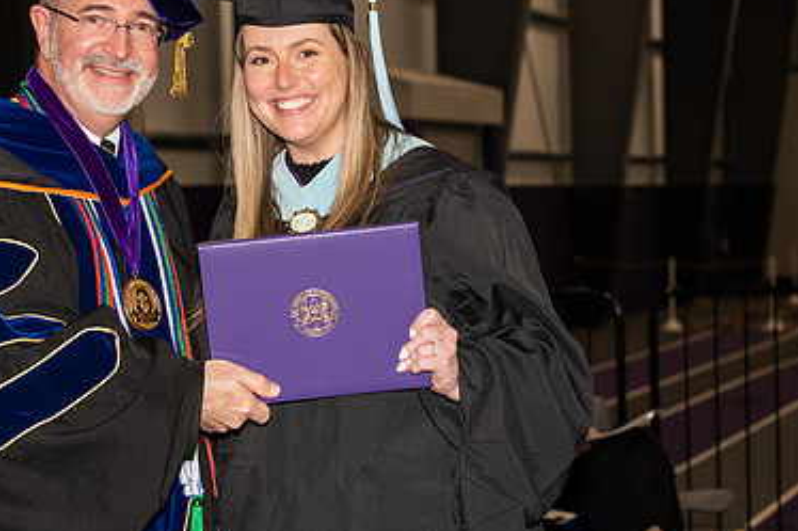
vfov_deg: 11.3
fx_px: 2681
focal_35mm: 121
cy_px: 225
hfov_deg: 16.9
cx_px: 237
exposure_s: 1/200
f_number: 5.6
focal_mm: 78
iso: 1000
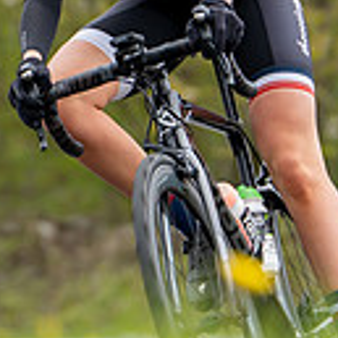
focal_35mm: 684
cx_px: 92
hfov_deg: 2.6
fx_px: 7556
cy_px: 128
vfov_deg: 2.6
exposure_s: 1/640
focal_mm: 127
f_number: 3.5
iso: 200
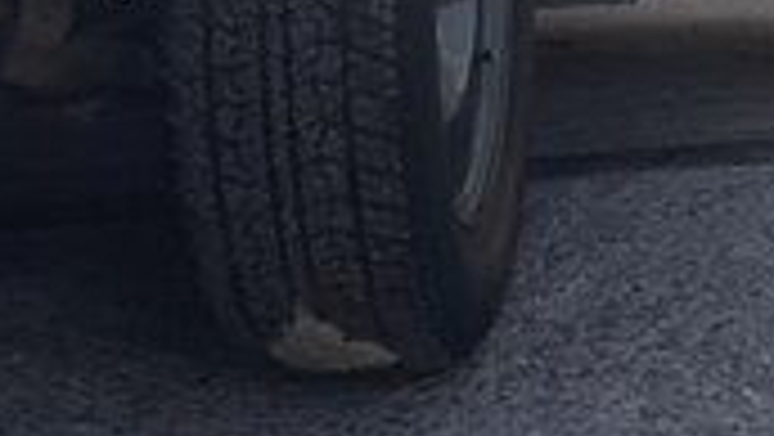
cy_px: -420
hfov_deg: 18.8
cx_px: 598
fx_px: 2321
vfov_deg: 10.0
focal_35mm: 113
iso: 40
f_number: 1.9
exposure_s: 1/423
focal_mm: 3.6
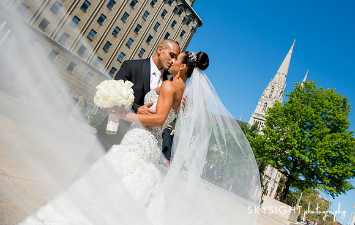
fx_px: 279
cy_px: 86
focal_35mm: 29
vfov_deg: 43.7
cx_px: 209
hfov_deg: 64.5
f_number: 4.5
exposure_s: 1/4000
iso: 400
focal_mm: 24
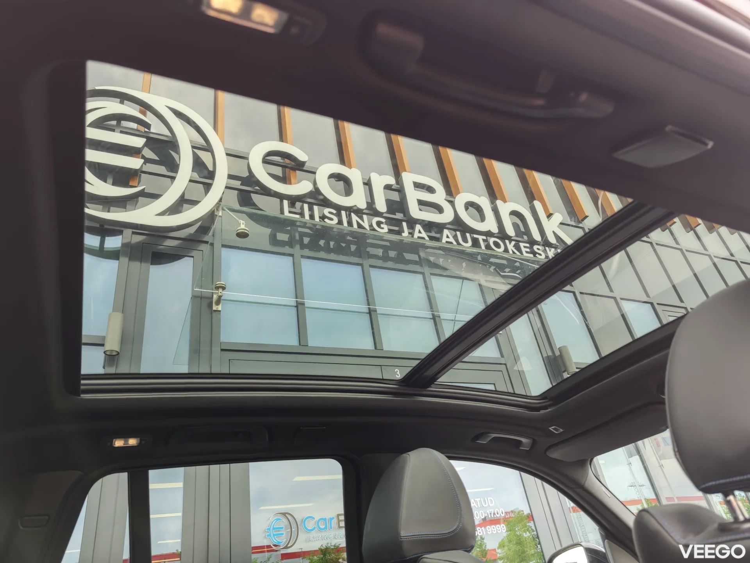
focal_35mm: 23
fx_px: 498
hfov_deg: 73.9
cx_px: 375
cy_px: 282
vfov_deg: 58.9
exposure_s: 1/138
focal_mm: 6.55
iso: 50
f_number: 1.62
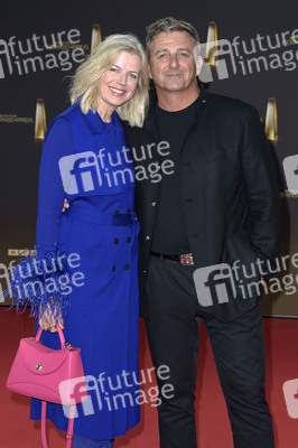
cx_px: 149
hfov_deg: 17.5
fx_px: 970
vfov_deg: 26.0
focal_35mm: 78
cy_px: 224
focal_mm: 78
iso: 800
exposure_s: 1/250
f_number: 6.3
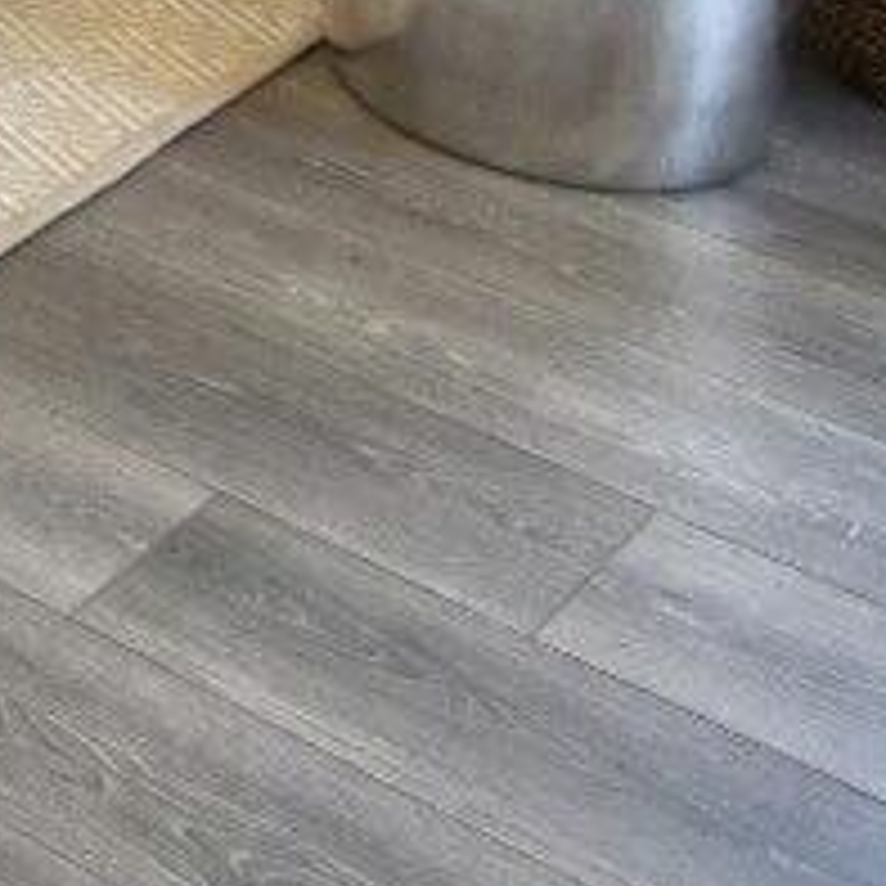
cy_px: -1300
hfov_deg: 12.5
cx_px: -1313
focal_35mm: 105
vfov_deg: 12.6
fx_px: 3041
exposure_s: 1/100
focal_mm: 10
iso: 400
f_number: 5.6
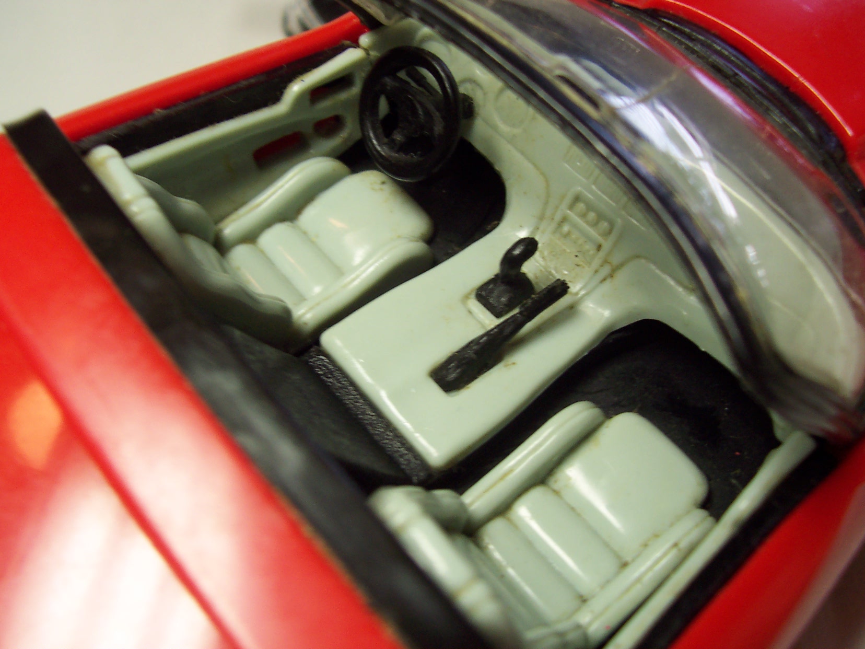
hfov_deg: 50.1
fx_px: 925
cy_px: 324
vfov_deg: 38.7
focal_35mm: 37
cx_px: 432
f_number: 2.8
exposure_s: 1/45
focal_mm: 5.6
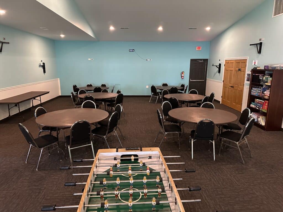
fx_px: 196
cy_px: 106
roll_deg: -0.4
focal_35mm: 24
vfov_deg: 56.8
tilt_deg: -11.8
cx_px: 142
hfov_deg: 71.6
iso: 800
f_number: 1.78
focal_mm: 6.86
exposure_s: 1/60
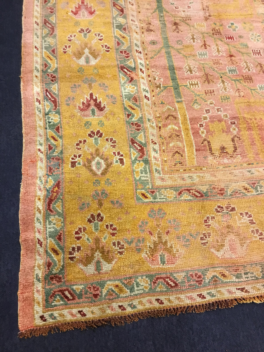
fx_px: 315
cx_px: 132
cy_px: 176
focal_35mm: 31
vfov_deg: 58.4
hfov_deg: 45.4
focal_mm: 3.3
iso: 125
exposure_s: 1/30
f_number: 2.4
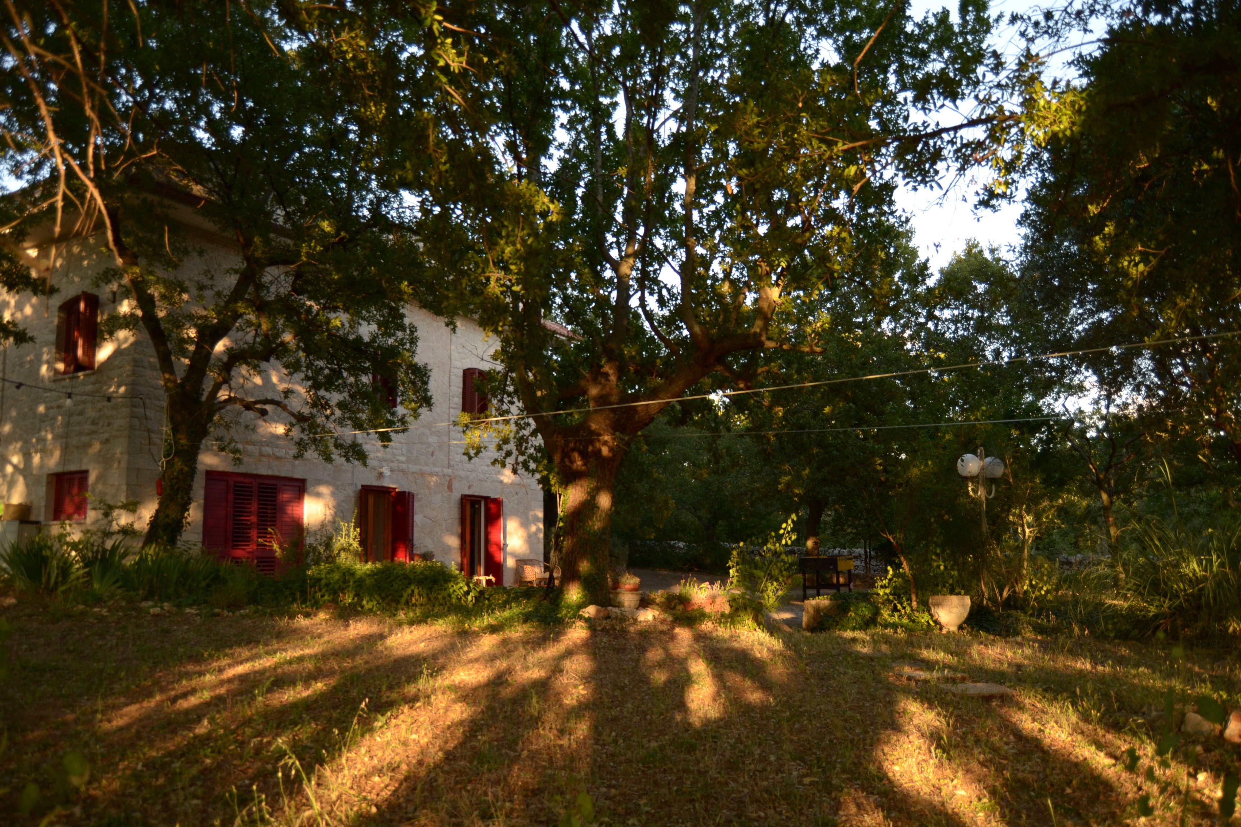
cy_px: 414
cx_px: 620
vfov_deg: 47.9
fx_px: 931
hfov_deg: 67.4
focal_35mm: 27
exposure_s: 1/200
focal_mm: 18
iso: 200
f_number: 3.5
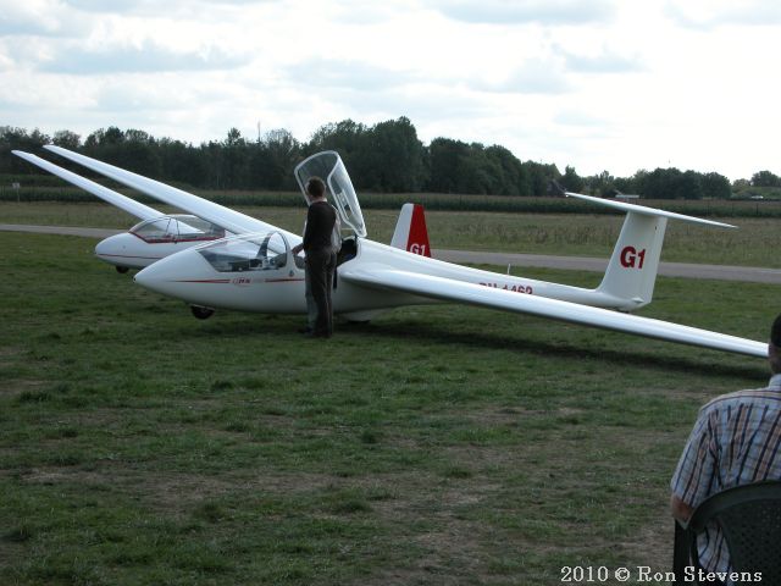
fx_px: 1670
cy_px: 293
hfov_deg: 26.3
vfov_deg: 19.9
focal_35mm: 74
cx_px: 390
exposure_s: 1/295
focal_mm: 18.8
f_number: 6
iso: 100
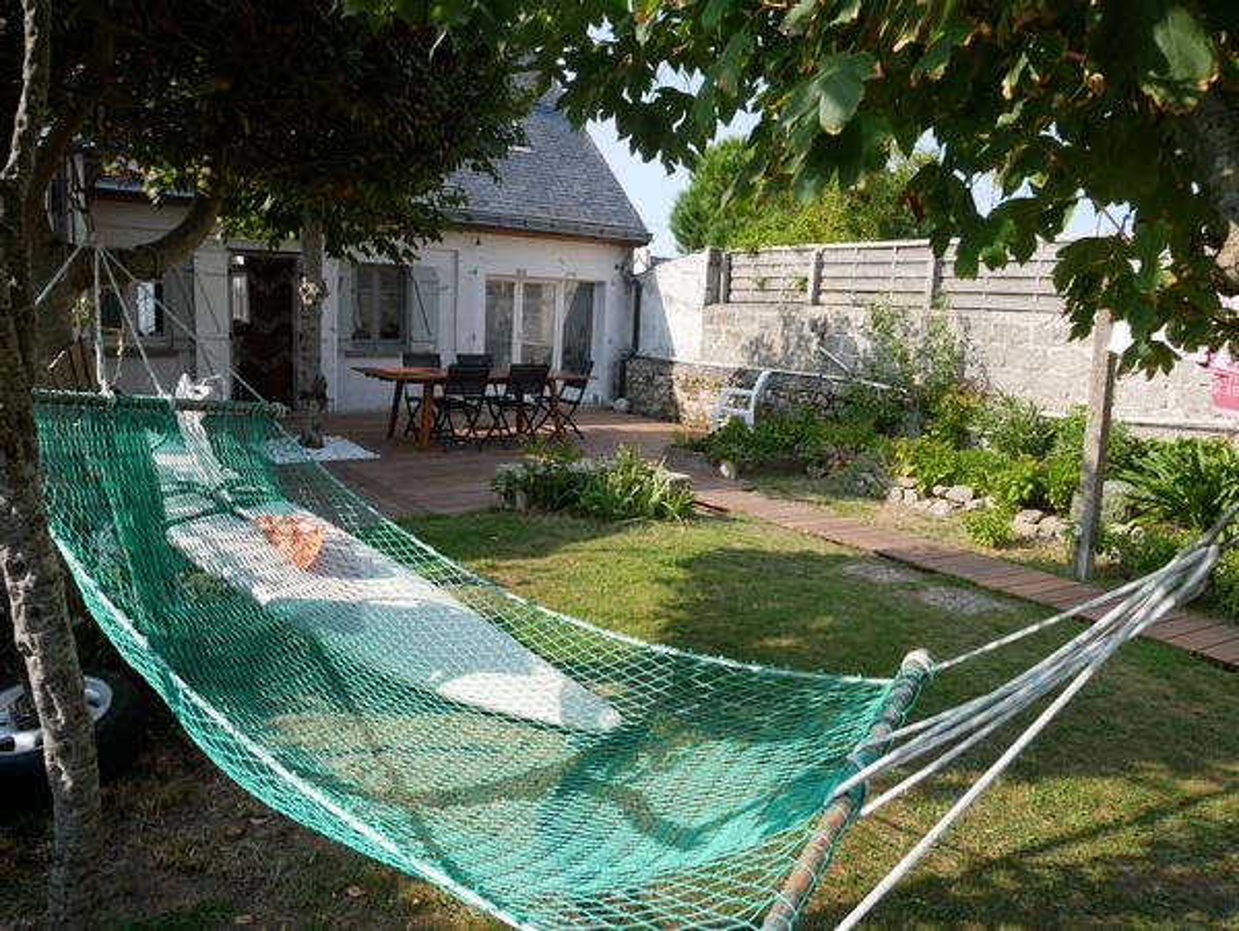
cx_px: 620
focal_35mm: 24
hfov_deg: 71.6
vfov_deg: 56.9
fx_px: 860
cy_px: 466
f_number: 5.6
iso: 200
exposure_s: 1/320
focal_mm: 12
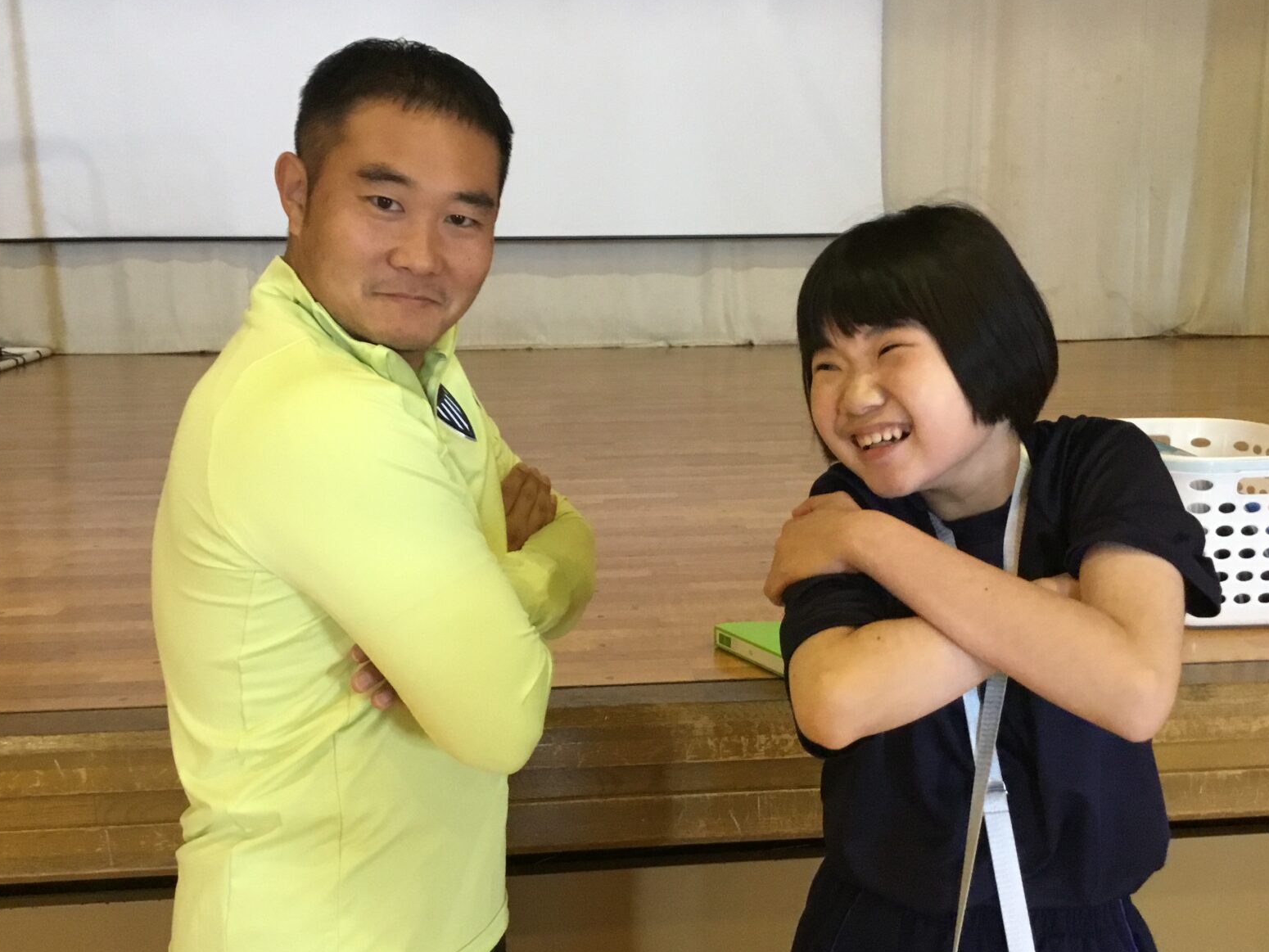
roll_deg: +0.2
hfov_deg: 51.3
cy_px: 478
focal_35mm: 36
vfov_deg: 39.7
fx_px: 1320
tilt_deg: -10.3
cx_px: 685
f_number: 2.4
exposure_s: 1/20
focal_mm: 3.3
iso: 200
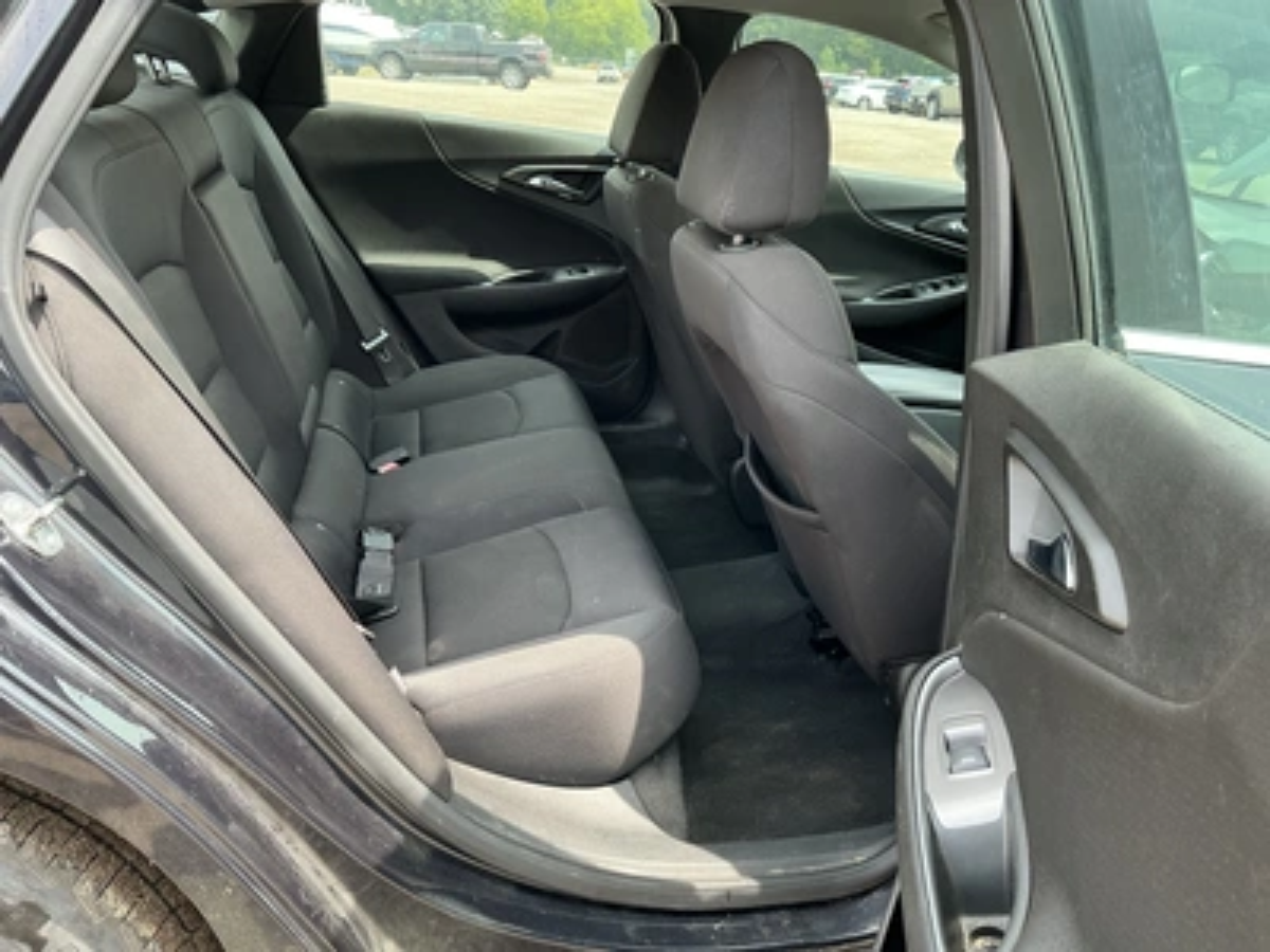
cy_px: 476
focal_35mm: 28
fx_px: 1027
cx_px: 635
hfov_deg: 63.4
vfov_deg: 49.7
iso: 25
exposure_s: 1/122
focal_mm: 3
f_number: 1.8
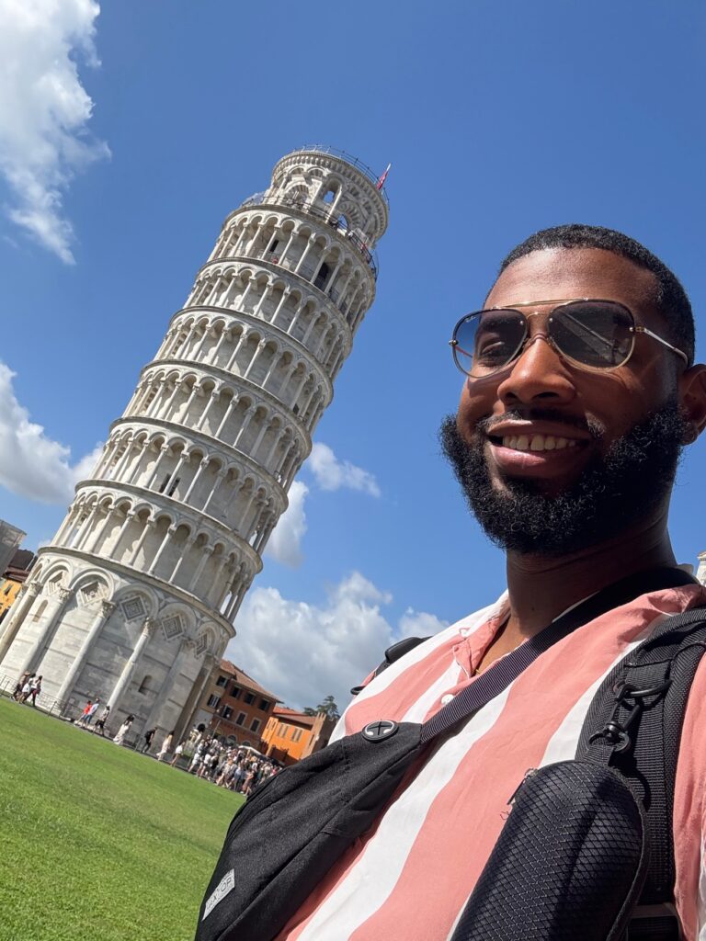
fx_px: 816
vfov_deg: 60.0
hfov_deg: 46.8
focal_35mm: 30
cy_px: 470
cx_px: 353
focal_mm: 2.69
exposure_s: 1/1148
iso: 40
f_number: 1.9
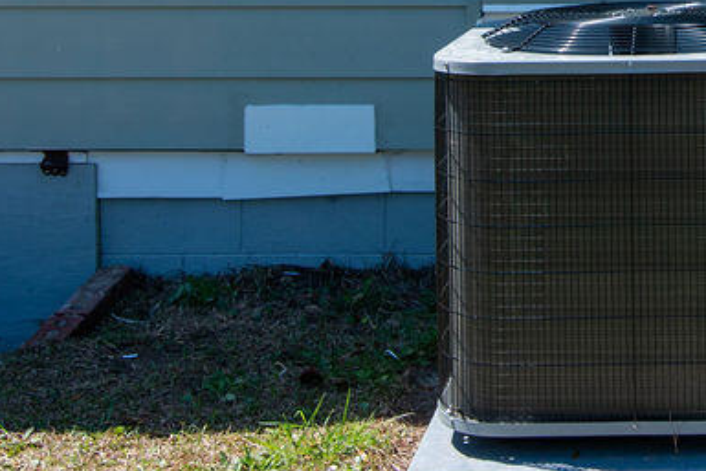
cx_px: 728
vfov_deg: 15.4
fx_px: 1648
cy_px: -161
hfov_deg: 23.1
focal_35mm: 84
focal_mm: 20
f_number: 7.1
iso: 320
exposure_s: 1/320
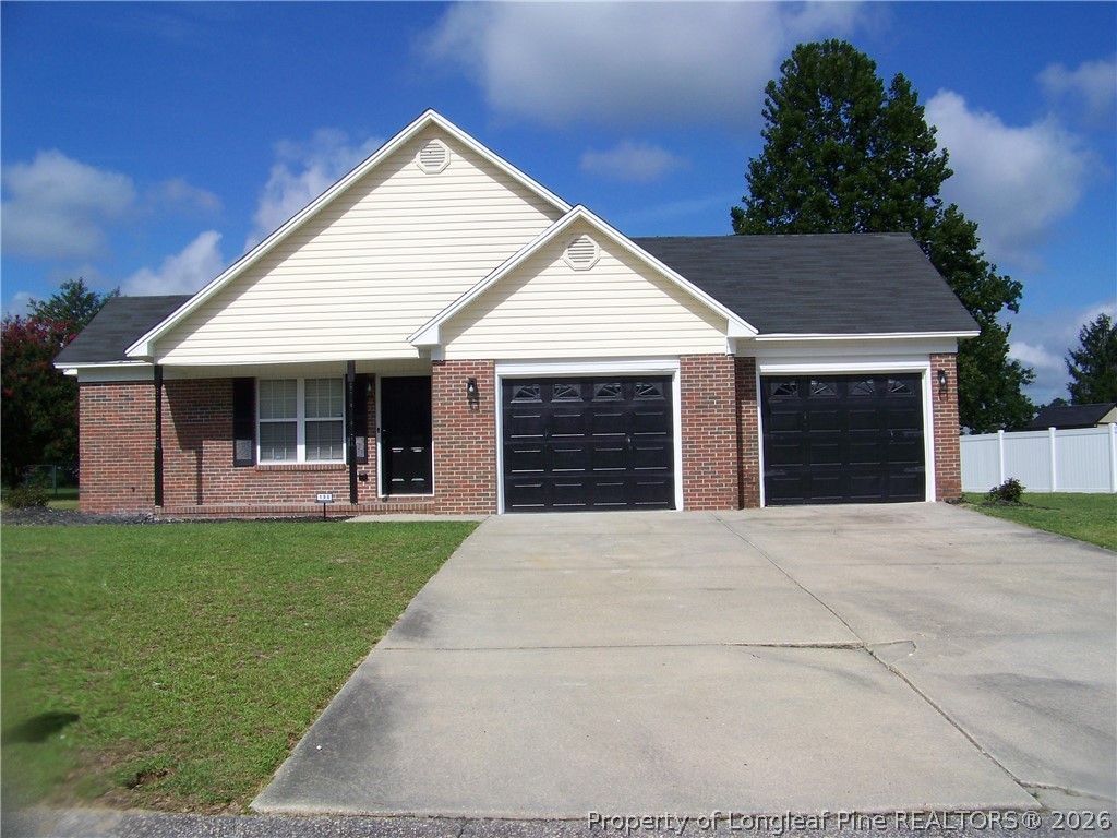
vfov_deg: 39.7
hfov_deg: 51.4
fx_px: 1162
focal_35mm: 36
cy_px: 419
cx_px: 558
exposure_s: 1/800
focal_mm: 5.85
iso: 64
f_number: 4
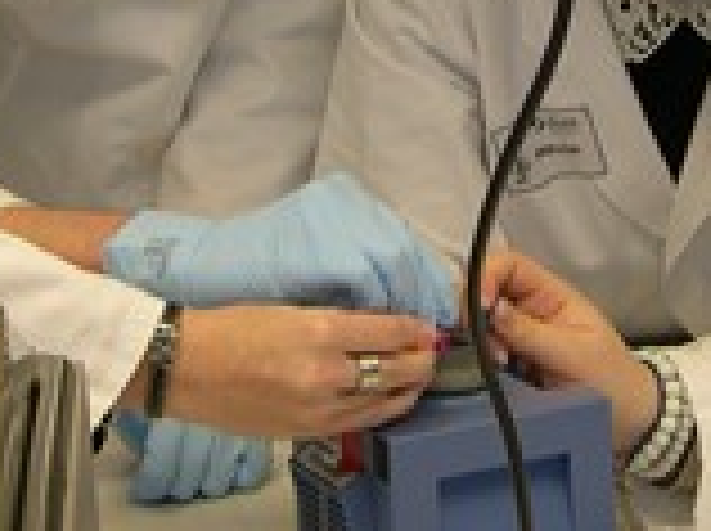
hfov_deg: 14.6
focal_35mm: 135
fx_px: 2769
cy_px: -22
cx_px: 414
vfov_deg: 10.8
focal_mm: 8
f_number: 2.8
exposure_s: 1/97.6
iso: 100
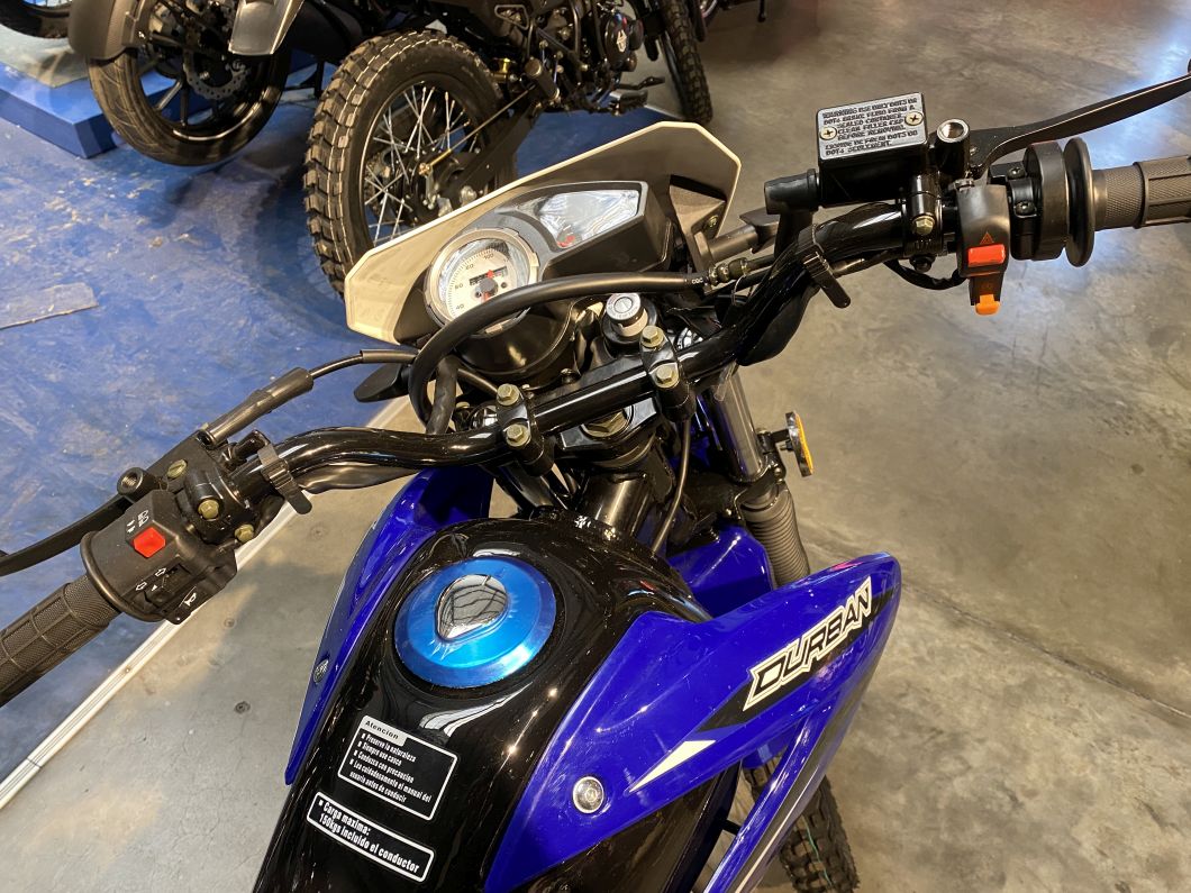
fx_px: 895
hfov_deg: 67.3
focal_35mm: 26
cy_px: 446
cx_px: 596
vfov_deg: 53.1
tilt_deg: -45.9
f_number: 1.8
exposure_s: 1/50
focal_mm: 4.25
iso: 200
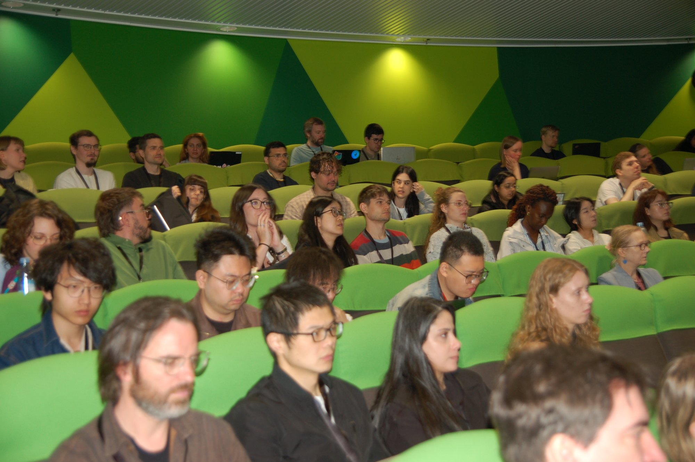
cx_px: 348
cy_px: 231
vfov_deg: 30.8
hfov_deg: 45.0
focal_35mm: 44
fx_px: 839
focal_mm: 29
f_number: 2.8
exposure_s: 1/60
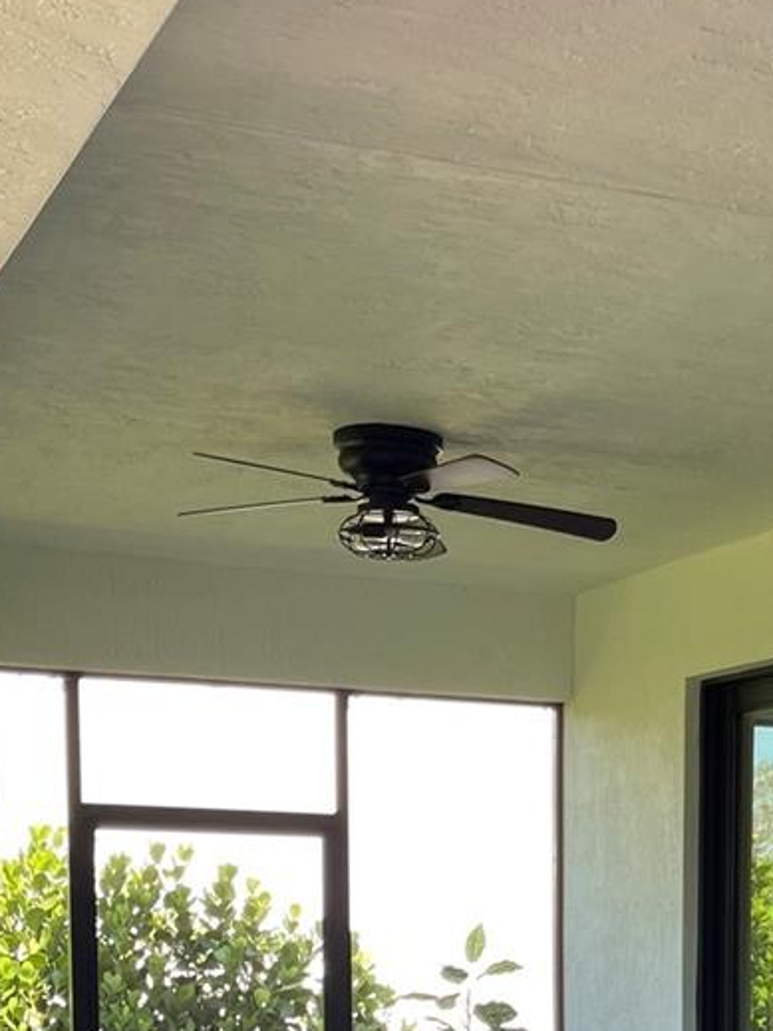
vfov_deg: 23.7
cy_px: 1152
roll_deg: -0.7
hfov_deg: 18.6
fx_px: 2294
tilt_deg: -5.1
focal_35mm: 77
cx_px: 769
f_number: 1.6
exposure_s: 1/159
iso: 32
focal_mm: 5.1
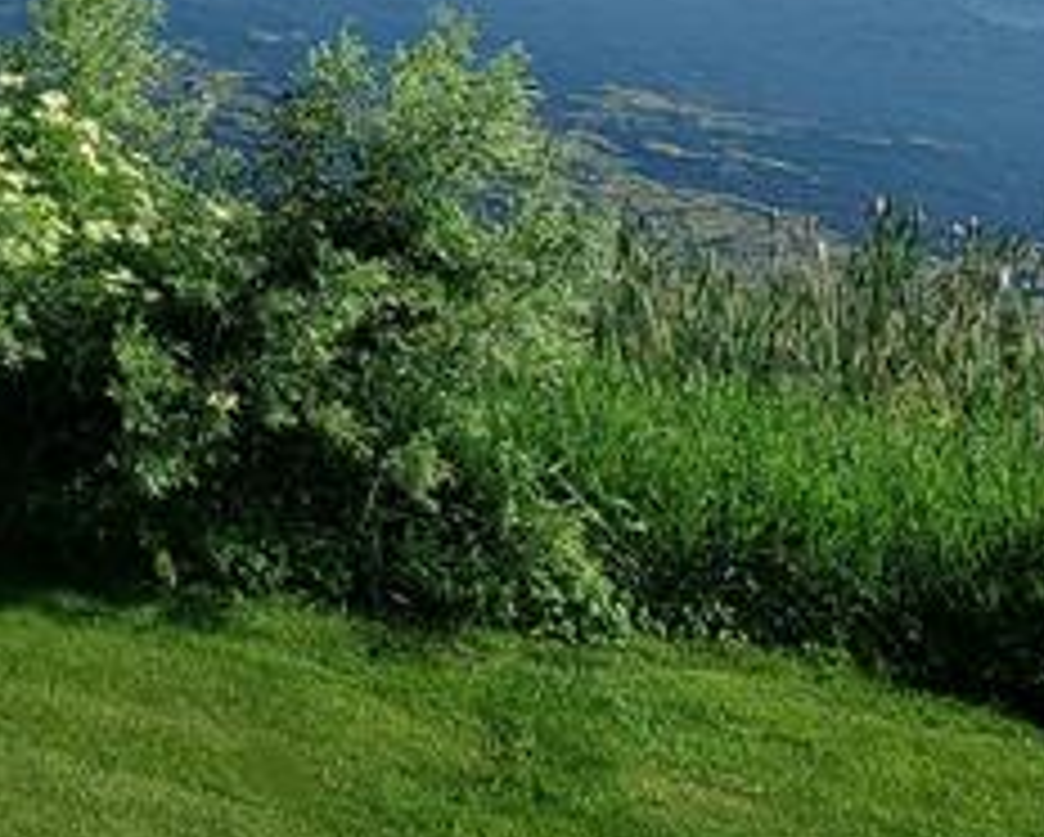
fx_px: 1732
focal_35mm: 56
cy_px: -432
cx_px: -333
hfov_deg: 27.6
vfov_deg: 22.2
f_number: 2.2
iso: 50
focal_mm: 1.8
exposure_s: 1/794
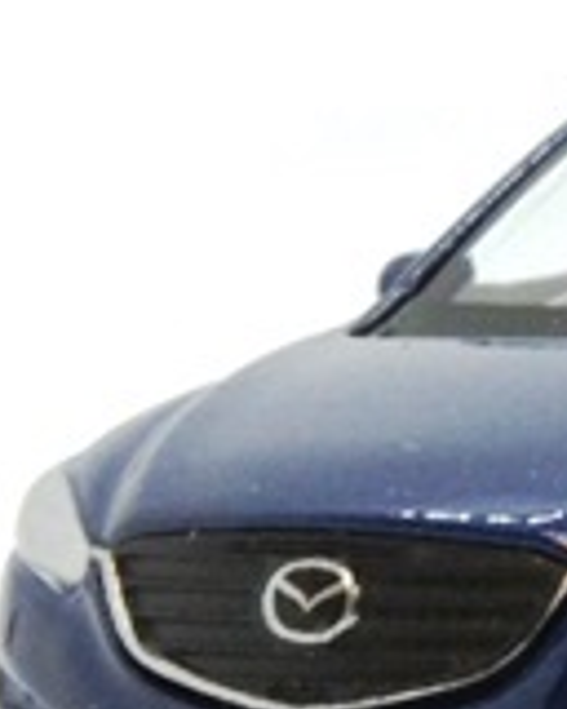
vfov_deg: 6.3
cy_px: 552
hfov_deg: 5.0
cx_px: 882
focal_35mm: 309
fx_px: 6479
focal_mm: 55
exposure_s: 1/13
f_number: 32
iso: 1600
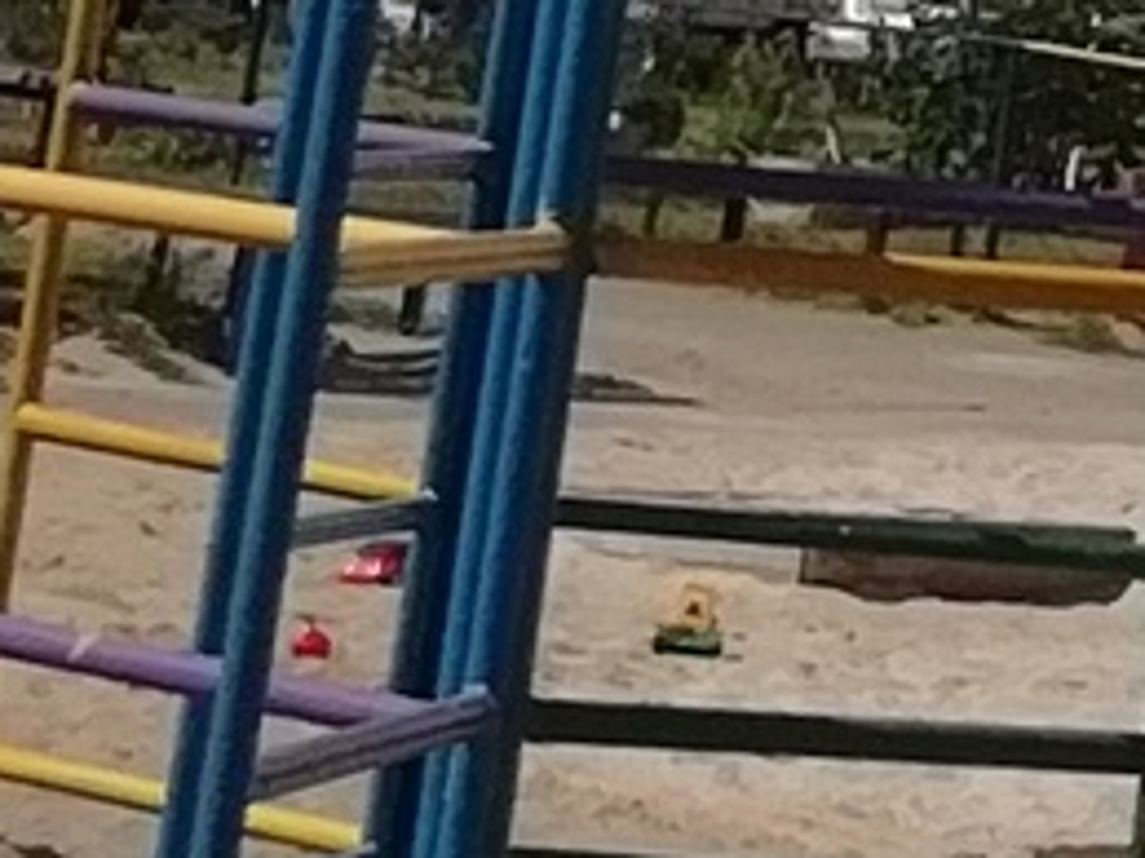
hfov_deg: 7.2
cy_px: -2415
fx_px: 8629
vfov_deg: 5.1
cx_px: 2538
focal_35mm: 261
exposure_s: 1/2770
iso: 50
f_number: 2.2
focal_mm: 3.46
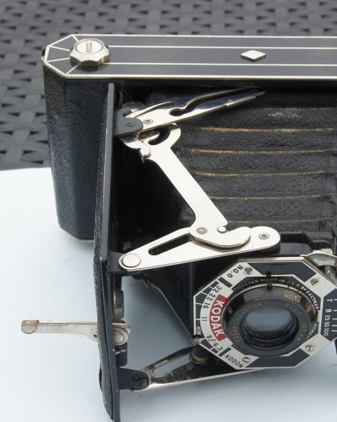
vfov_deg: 22.5
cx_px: 209
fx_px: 1060
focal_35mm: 85
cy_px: 212
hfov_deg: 18.0
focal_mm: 40
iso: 200
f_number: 14
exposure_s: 1/25
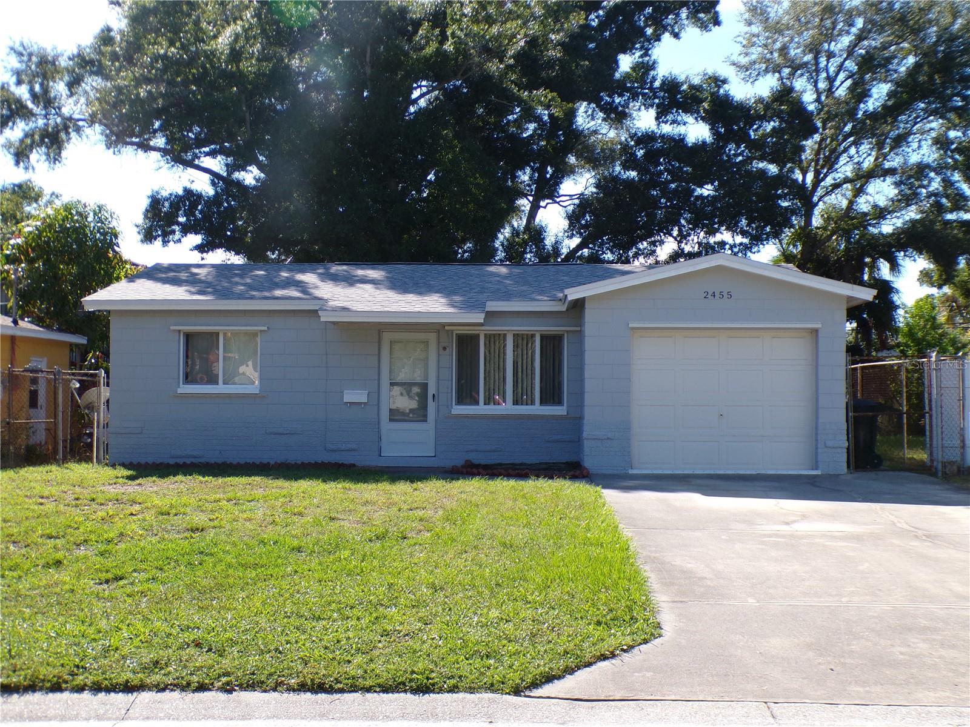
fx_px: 1177
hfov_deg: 44.8
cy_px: 364
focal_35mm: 42
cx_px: 485
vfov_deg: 34.3
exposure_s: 1/550
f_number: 3.4
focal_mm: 7.6
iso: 100
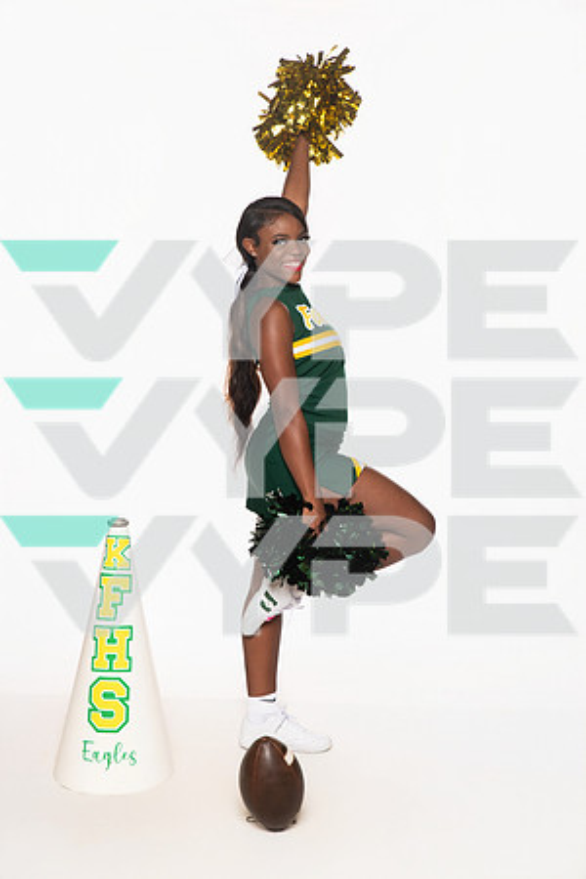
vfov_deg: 31.0
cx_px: 293
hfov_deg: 20.9
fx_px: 1587
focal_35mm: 65
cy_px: 440
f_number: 7.1
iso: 800
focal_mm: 65
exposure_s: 1/320
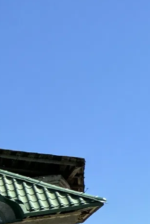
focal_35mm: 75
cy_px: 366
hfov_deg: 10.0
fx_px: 468
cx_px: -354
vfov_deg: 21.2
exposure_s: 1/956
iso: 40
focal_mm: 2.22
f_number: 2.2
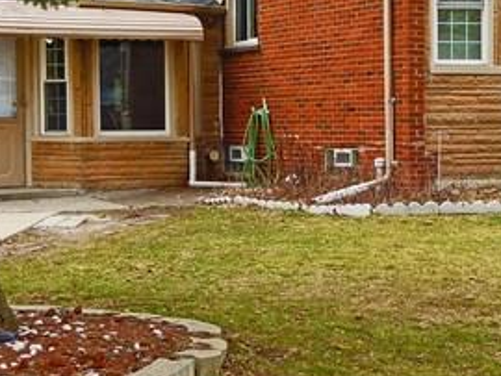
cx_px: 373
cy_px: 189
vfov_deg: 16.3
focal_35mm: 91
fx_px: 1318
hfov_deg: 21.3
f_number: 3.4
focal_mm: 4.3
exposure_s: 1/250
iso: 80
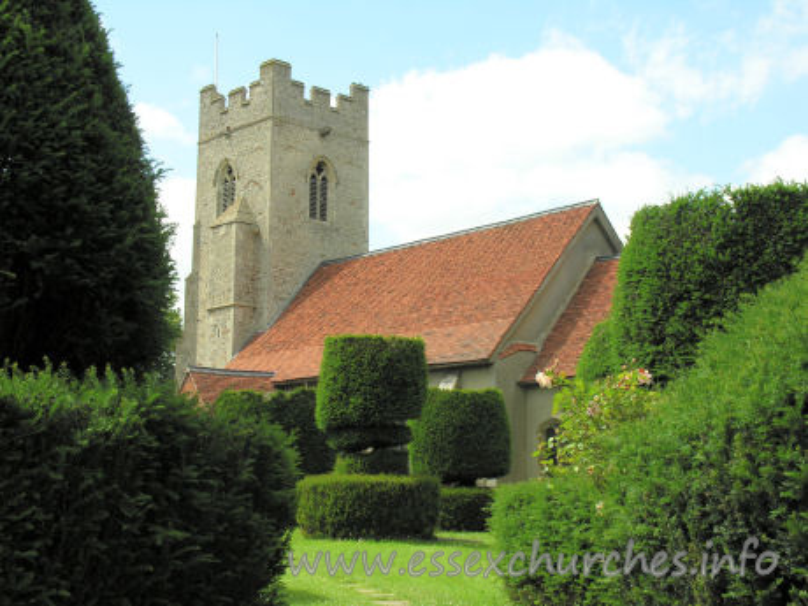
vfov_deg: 27.0
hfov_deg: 35.5
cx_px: 404
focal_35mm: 54
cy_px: 303
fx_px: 1260
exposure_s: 1/156
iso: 50
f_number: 5.5
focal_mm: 13.8
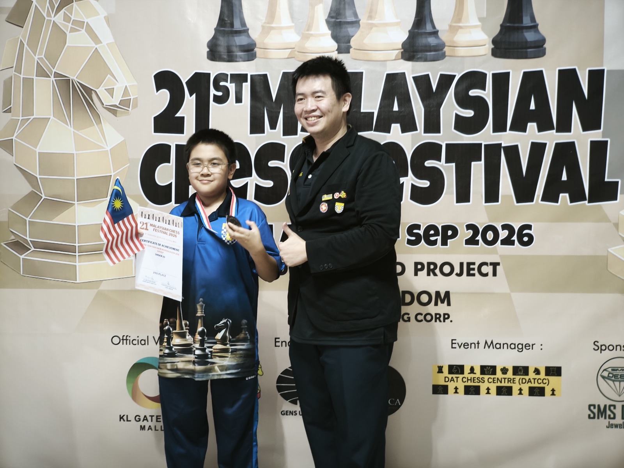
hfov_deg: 41.2
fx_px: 829
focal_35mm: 46
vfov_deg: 31.5
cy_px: 234
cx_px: 312
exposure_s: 1/50
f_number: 1.9
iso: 1250
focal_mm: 7.1
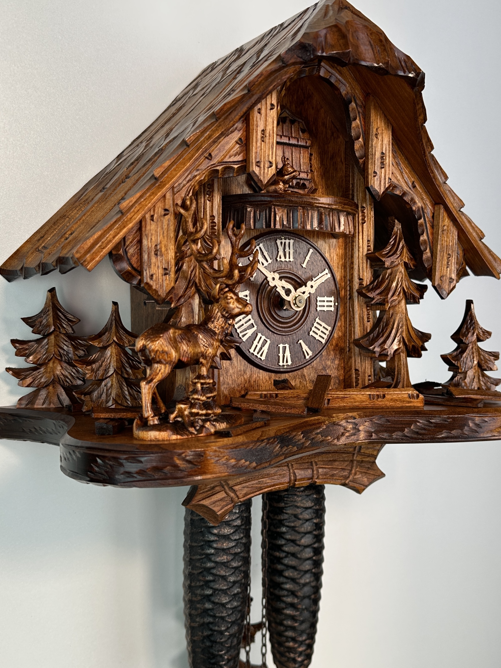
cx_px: 272
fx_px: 579
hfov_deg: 46.7
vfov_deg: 59.6
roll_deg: -1.2
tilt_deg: -2.1
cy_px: 390
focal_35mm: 30
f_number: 1.78
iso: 64
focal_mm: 6.86
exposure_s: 1/237
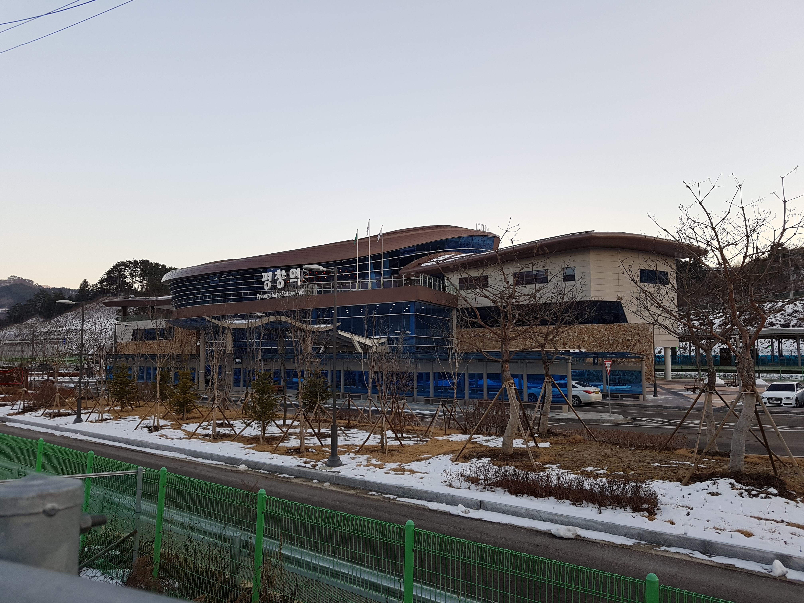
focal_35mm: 26
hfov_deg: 67.3
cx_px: 402
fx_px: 604
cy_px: 302
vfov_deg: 53.1
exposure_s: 1/290
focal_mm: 4.2
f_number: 1.7
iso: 50
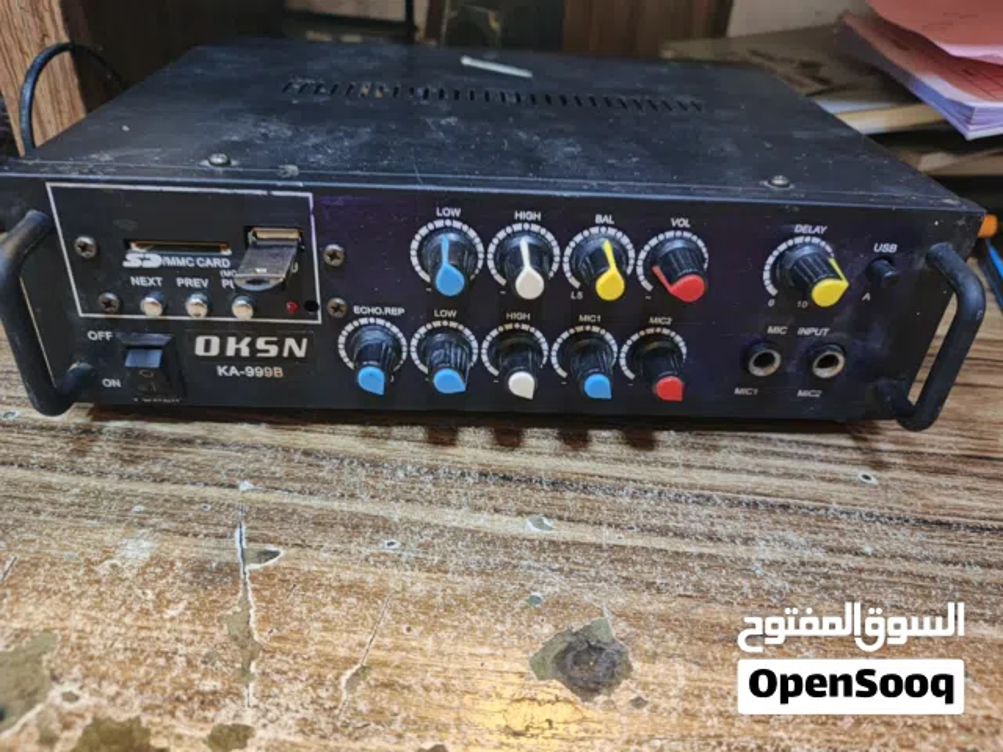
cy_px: 376
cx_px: 502
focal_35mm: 23
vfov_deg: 58.9
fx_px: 666
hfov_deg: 73.9
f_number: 1.8
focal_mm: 5.89
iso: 3146
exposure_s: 1/33.3
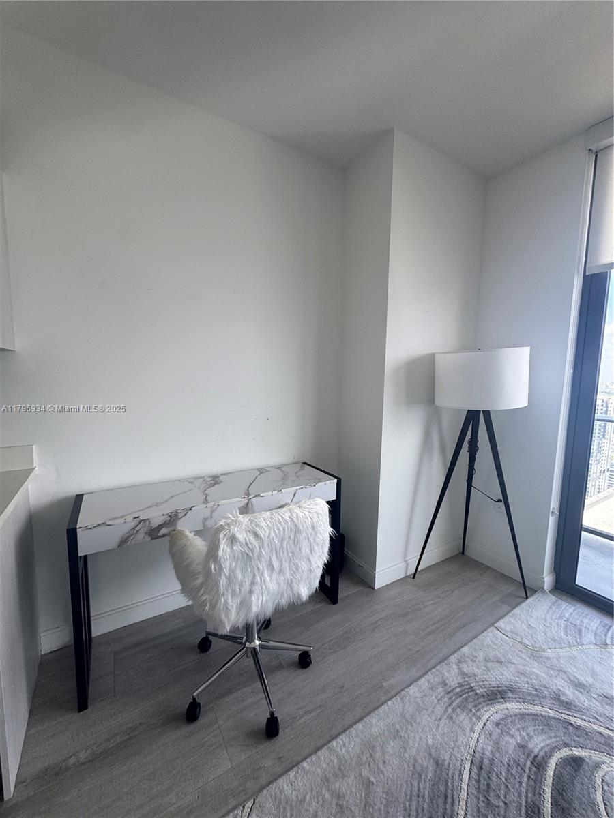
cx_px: 307
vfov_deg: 102.1
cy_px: 409
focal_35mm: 14
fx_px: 331
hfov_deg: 85.7
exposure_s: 1/99
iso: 50
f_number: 2.2
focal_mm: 2.22
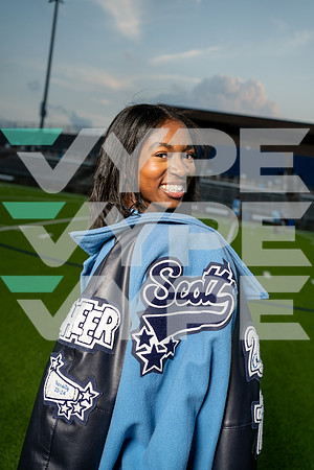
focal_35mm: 35
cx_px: 157
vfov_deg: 54.4
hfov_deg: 37.9
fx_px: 458
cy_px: 235
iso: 400
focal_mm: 35
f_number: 4
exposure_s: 1/250
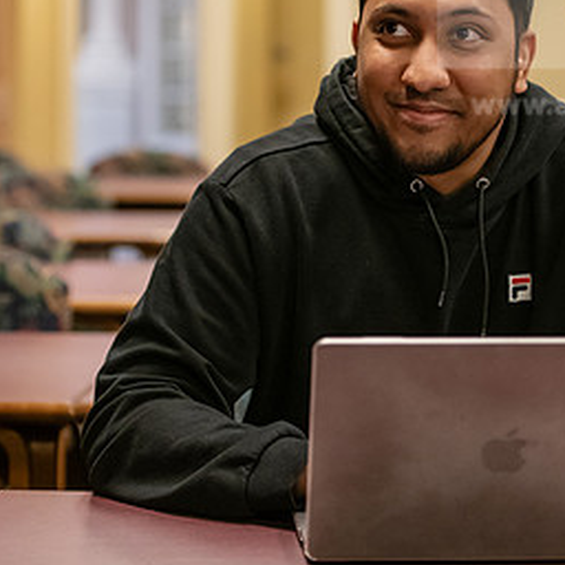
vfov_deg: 12.9
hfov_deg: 12.9
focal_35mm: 135
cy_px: 151
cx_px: 371
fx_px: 2493
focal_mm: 70
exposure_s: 1/250
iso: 2000
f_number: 2.8
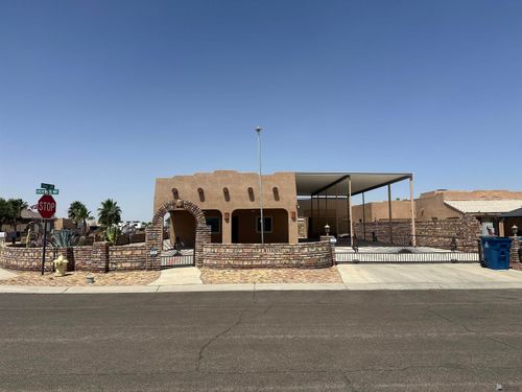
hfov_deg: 71.6
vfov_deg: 56.8
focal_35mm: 24
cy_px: 196
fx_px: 362
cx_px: 261
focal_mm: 6.86
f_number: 1.78
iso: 80
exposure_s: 1/8929
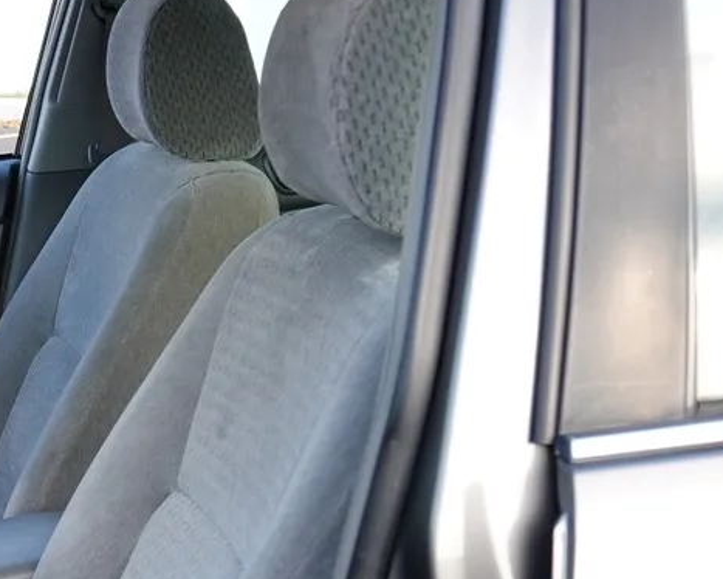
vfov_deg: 17.9
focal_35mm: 83
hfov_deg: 21.2
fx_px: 1777
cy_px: 618
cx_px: -171
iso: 100
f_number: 2.8
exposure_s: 1/125
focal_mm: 12.33
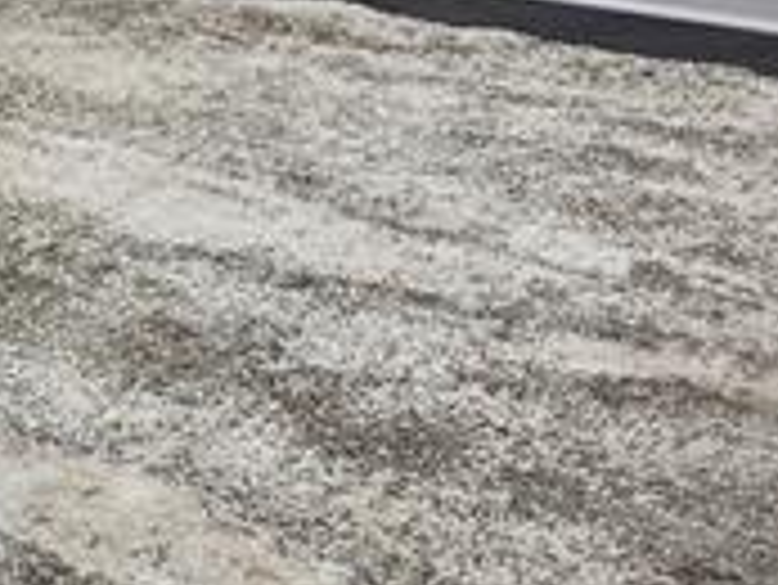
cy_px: -162
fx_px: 1732
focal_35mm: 77
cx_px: -517
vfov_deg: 18.0
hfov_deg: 20.2
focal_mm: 2.2
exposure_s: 1/120
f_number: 1.9
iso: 80
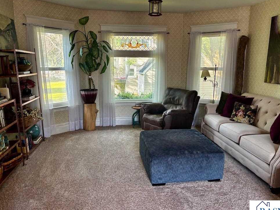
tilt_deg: -8.2
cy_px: 106
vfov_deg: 51.3
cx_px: 140
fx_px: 218
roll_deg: -1.0
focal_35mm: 27
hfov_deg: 65.3
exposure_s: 1/60
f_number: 1.6
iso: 200
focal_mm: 5.96
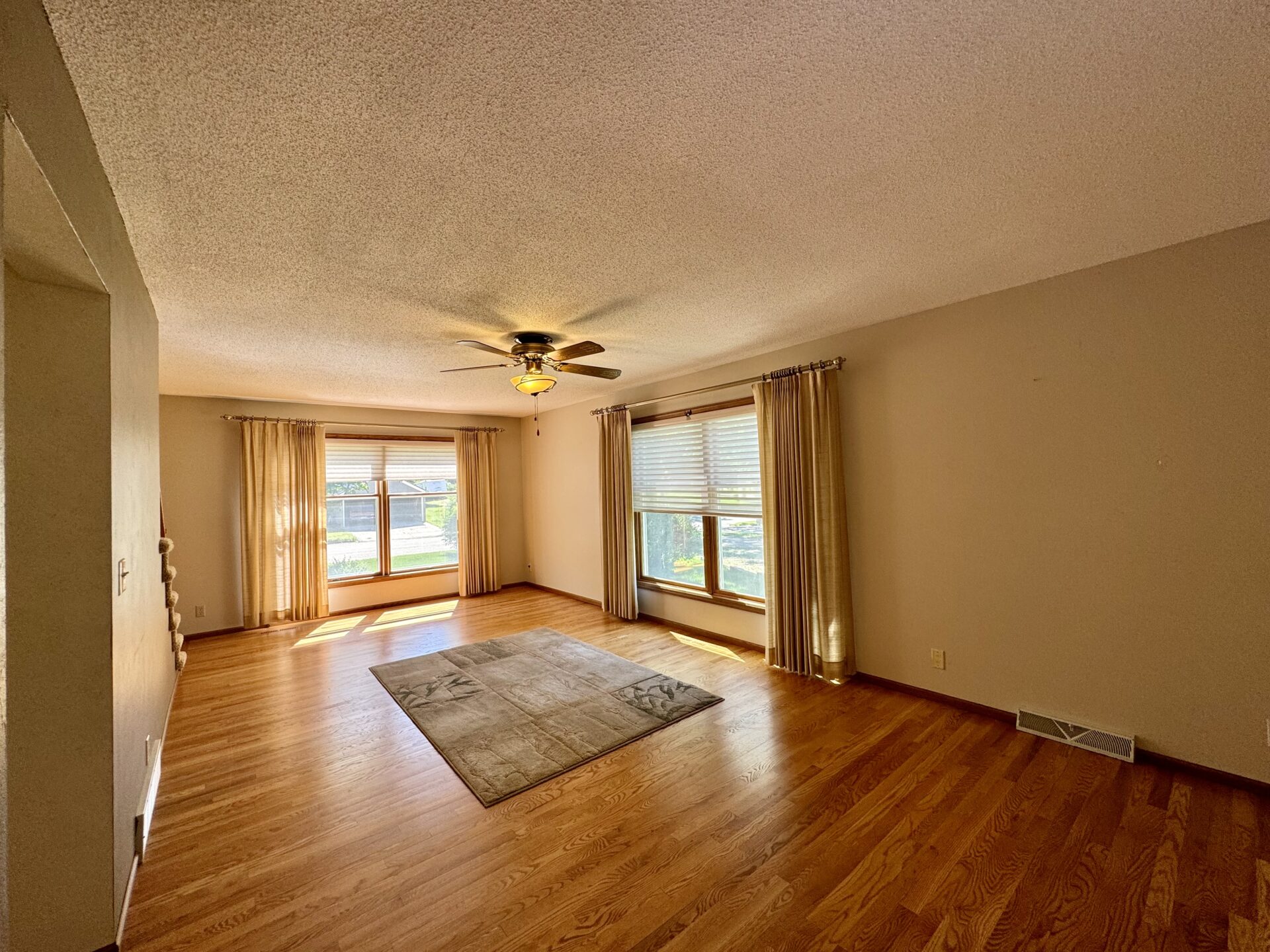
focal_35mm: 14
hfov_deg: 102.1
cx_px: 635
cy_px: 476
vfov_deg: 85.7
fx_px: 514
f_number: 2.2
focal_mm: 2.22
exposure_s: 1/99
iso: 64
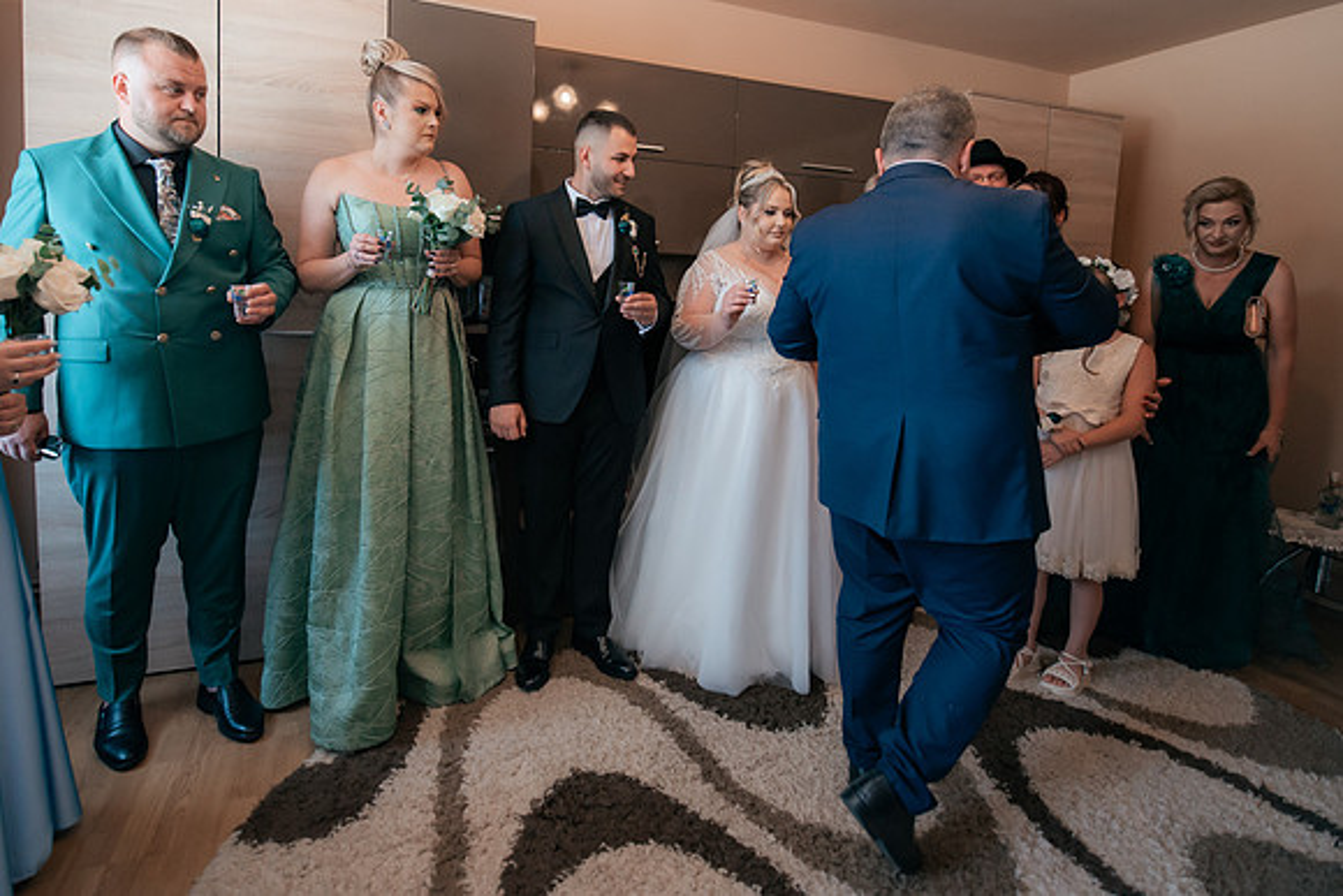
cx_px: 627
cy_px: 362
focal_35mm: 18
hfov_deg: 89.5
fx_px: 676
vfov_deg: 66.5
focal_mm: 15
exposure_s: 1/320
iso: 1600
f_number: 2.8
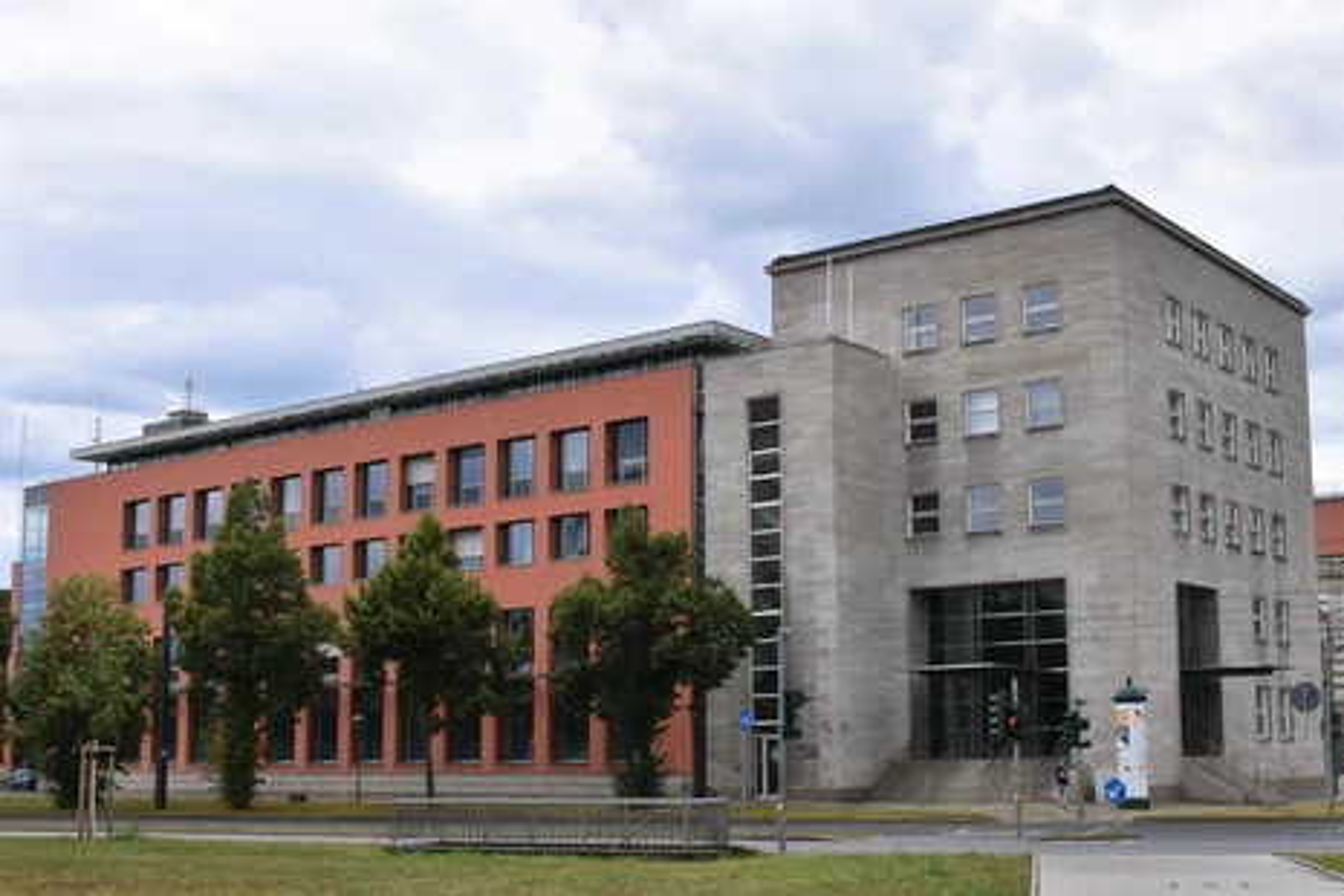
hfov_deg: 57.2
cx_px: 672
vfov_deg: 40.0
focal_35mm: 33
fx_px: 1232
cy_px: 448
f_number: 14
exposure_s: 1/640
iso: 640
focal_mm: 22
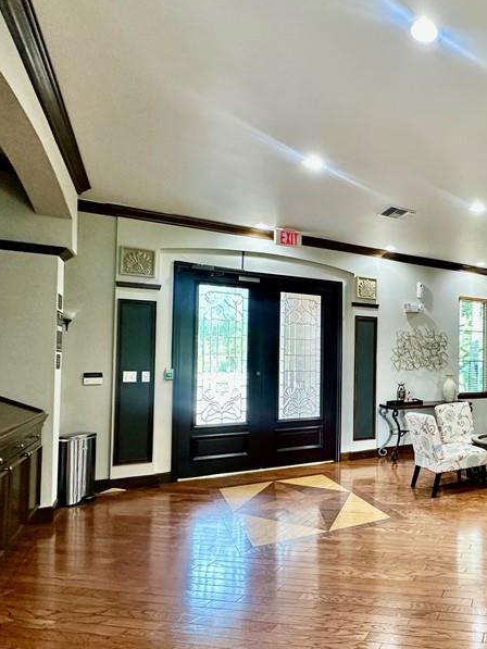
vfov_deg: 71.4
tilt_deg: +1.6
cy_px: 353
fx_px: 450
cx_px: 477
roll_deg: -0.6
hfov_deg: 47.9
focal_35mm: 24
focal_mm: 2.22
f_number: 2.2
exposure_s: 1/60
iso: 200
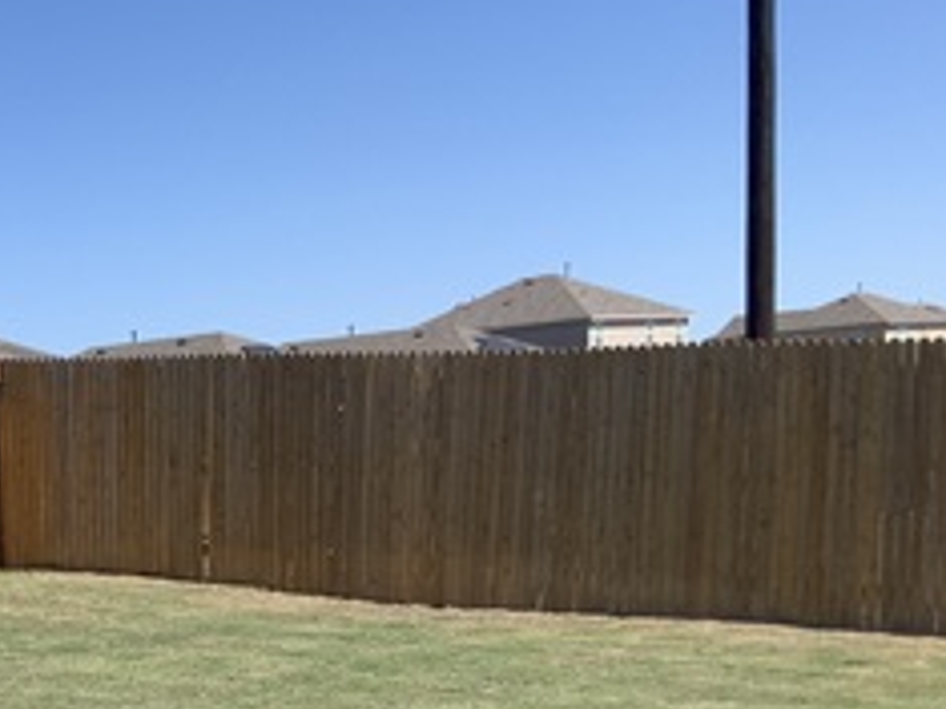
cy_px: 858
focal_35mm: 79
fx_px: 2158
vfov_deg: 17.7
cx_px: -105
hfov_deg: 23.2
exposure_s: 1/1912
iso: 16
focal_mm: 3
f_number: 1.8
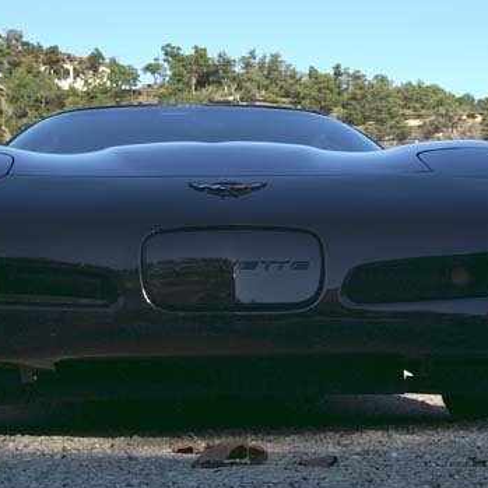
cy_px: 137
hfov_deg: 24.7
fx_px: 1116
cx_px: 252
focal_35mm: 70
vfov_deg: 24.4
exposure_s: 1/250
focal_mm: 24
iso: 100
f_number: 6.7
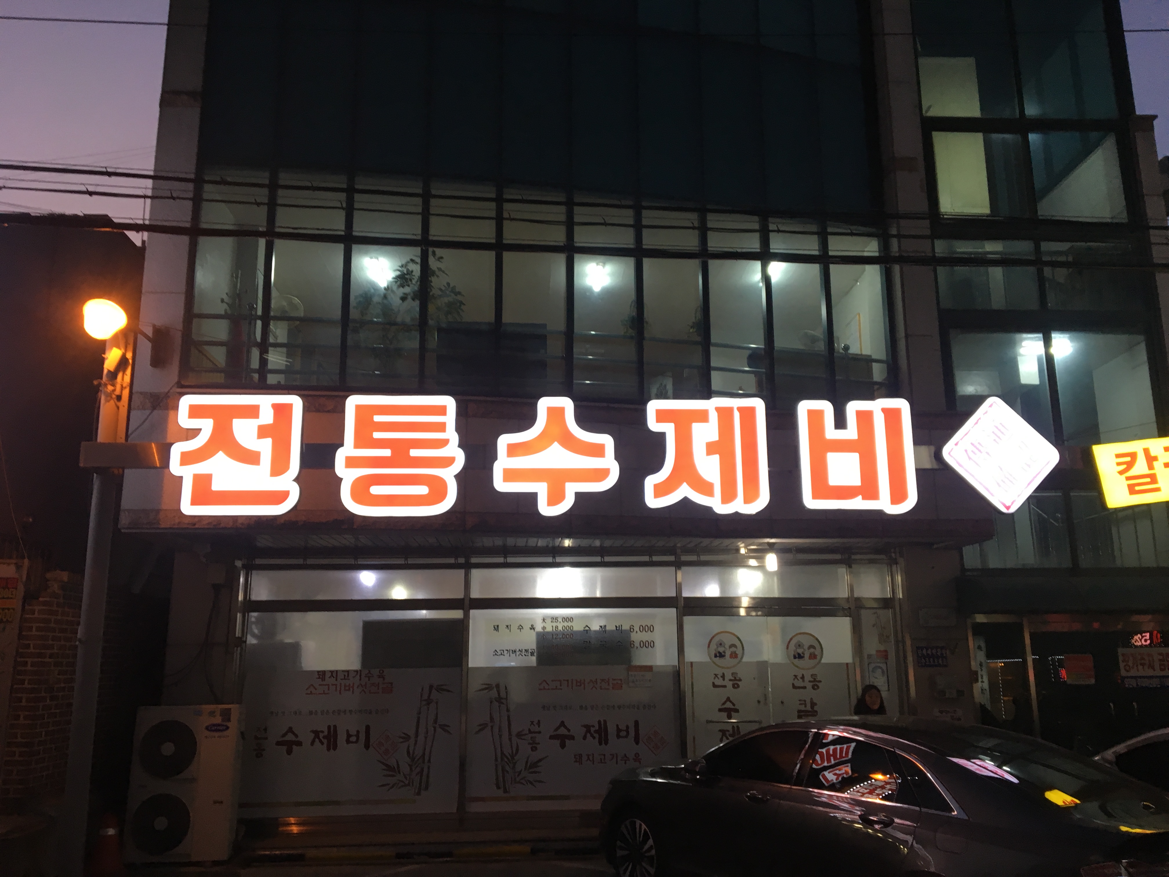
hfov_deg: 61.7
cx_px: 584
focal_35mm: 29
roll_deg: -0.8
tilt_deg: +15.3
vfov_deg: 48.2
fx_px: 979
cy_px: 438
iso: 50
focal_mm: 4.15
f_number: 2.2
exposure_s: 1/30
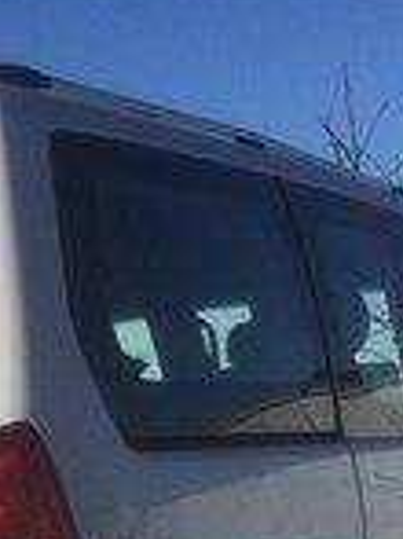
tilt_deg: -15.1
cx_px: 33
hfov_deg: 14.9
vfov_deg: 18.0
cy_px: 796
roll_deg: +2.8
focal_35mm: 98
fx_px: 1523
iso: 32
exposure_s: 1/4115
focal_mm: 4.15
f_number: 2.2
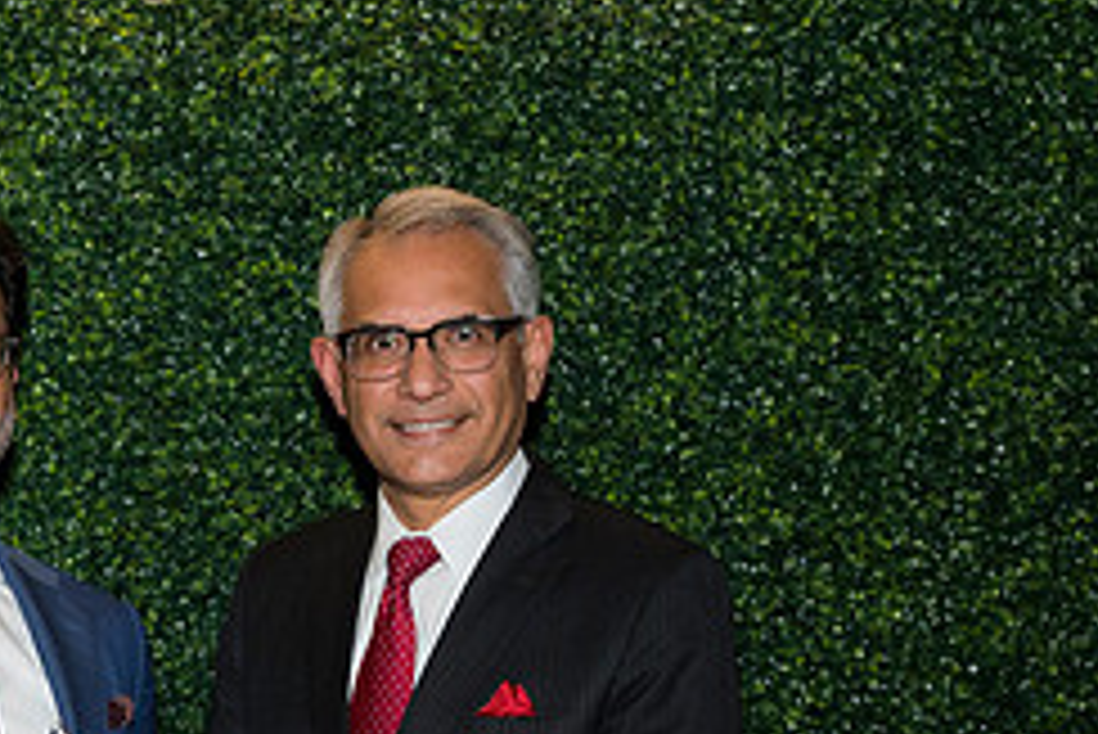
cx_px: 68
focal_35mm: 95
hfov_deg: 20.9
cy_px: 637
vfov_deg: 14.3
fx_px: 2899
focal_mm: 40
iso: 800
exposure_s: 1/160
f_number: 5
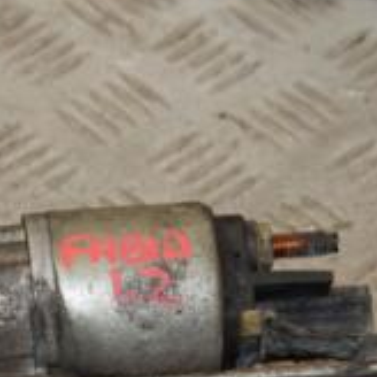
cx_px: 154
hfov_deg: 9.4
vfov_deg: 9.3
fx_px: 2304
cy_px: 423
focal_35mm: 187
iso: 800
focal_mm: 40
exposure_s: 1/200
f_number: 6.3
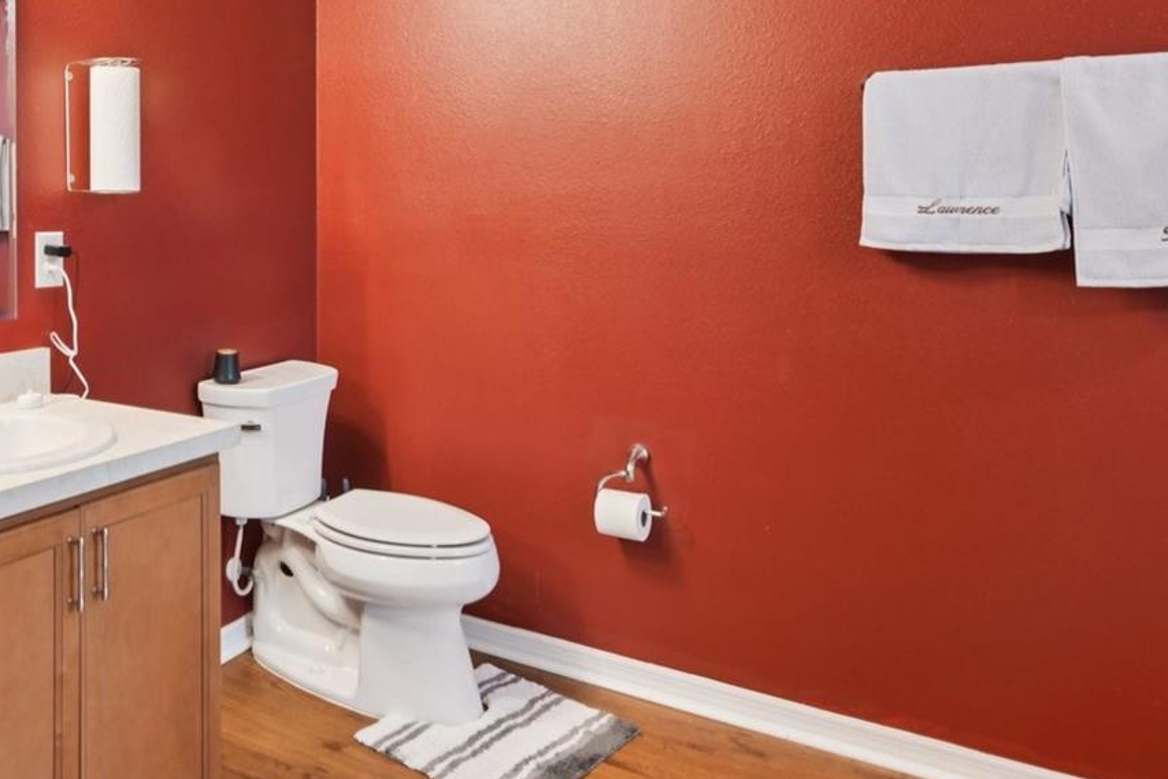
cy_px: 234
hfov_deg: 57.4
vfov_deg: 42.8
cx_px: 237
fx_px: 973
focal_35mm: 30
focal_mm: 16
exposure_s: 1/4
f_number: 8
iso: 400
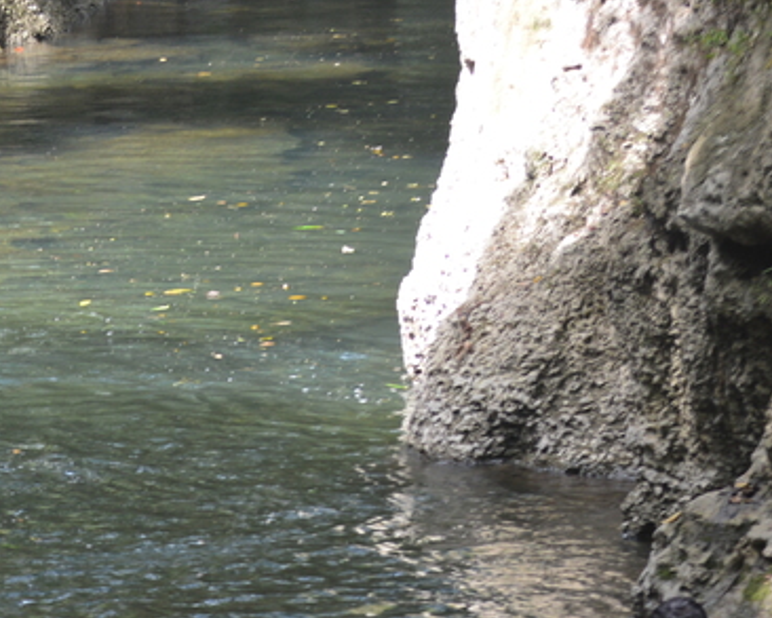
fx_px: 7199
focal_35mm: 315
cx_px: -78
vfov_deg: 4.9
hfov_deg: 6.1
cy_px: 324
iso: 320
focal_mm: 80
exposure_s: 1/125
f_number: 5.6
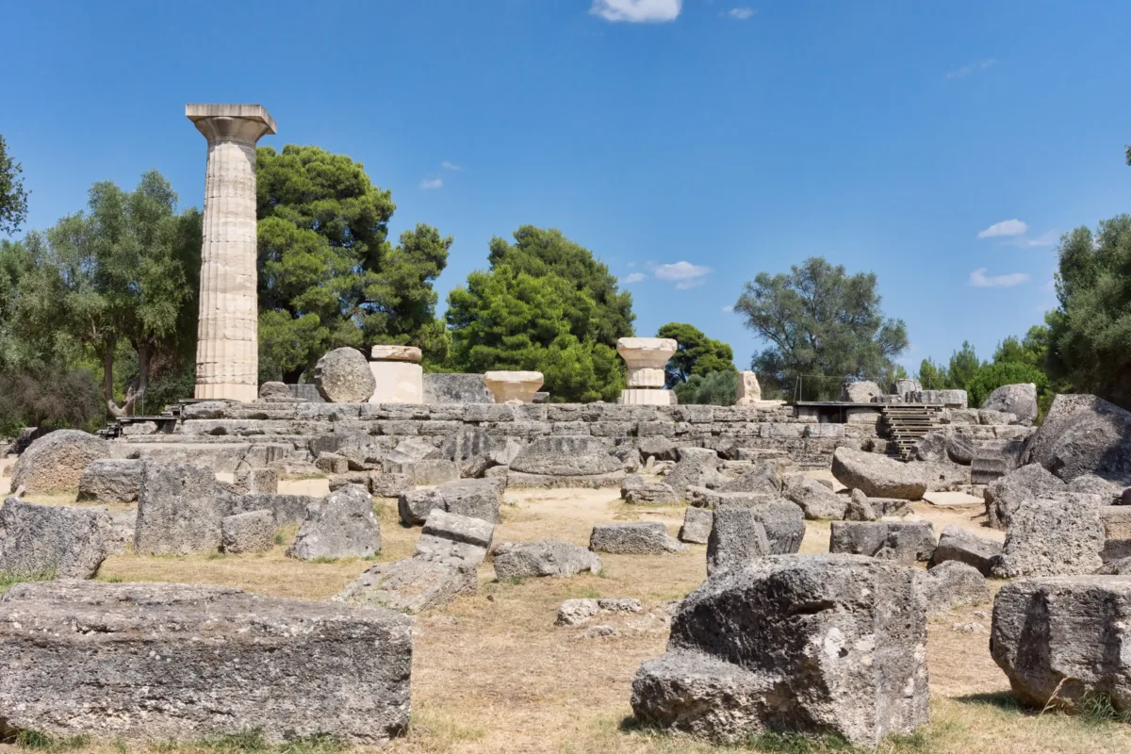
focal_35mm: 39
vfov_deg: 34.2
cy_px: 377
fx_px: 1225
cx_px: 566
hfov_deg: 49.6
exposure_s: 1/500
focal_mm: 26
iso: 100
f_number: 8
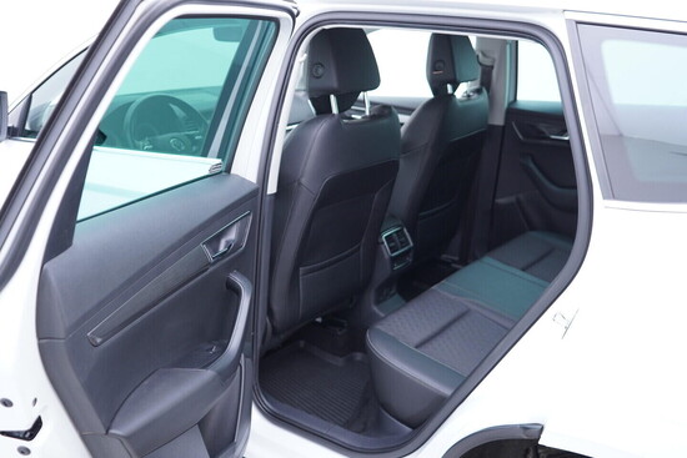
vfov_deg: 36.9
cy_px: 229
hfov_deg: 53.1
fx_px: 687
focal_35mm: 36
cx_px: 344
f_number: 2.8
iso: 320
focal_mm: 24
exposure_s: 1/40
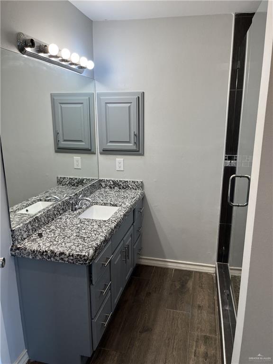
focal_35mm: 26
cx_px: 136
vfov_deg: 67.3
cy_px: 182
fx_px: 273
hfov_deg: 53.1
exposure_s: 1/120
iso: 50
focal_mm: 5.1
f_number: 1.6
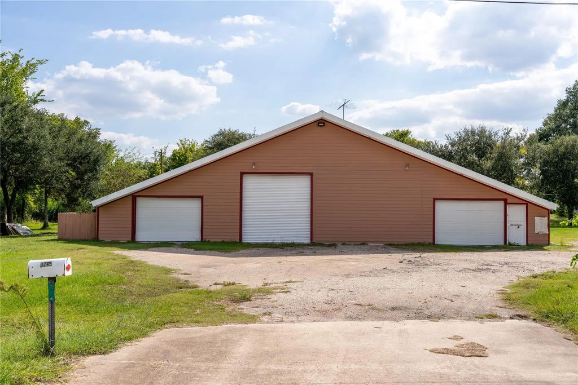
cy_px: 192
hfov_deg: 56.6
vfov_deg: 39.5
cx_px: 289
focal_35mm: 33
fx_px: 536
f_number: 5
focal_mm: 33.4
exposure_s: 1/1000
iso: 100
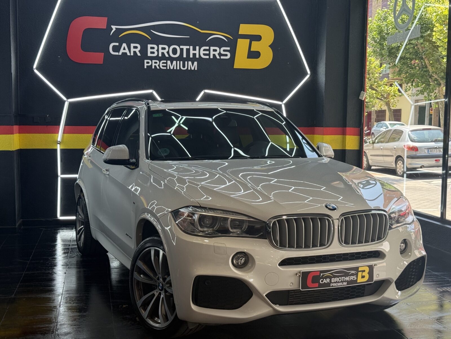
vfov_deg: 30.3
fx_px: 625
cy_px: 170
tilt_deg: -4.4
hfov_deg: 39.7
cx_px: 226
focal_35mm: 48
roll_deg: -0.3
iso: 80
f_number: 1.78
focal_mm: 6.76
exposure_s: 1/377
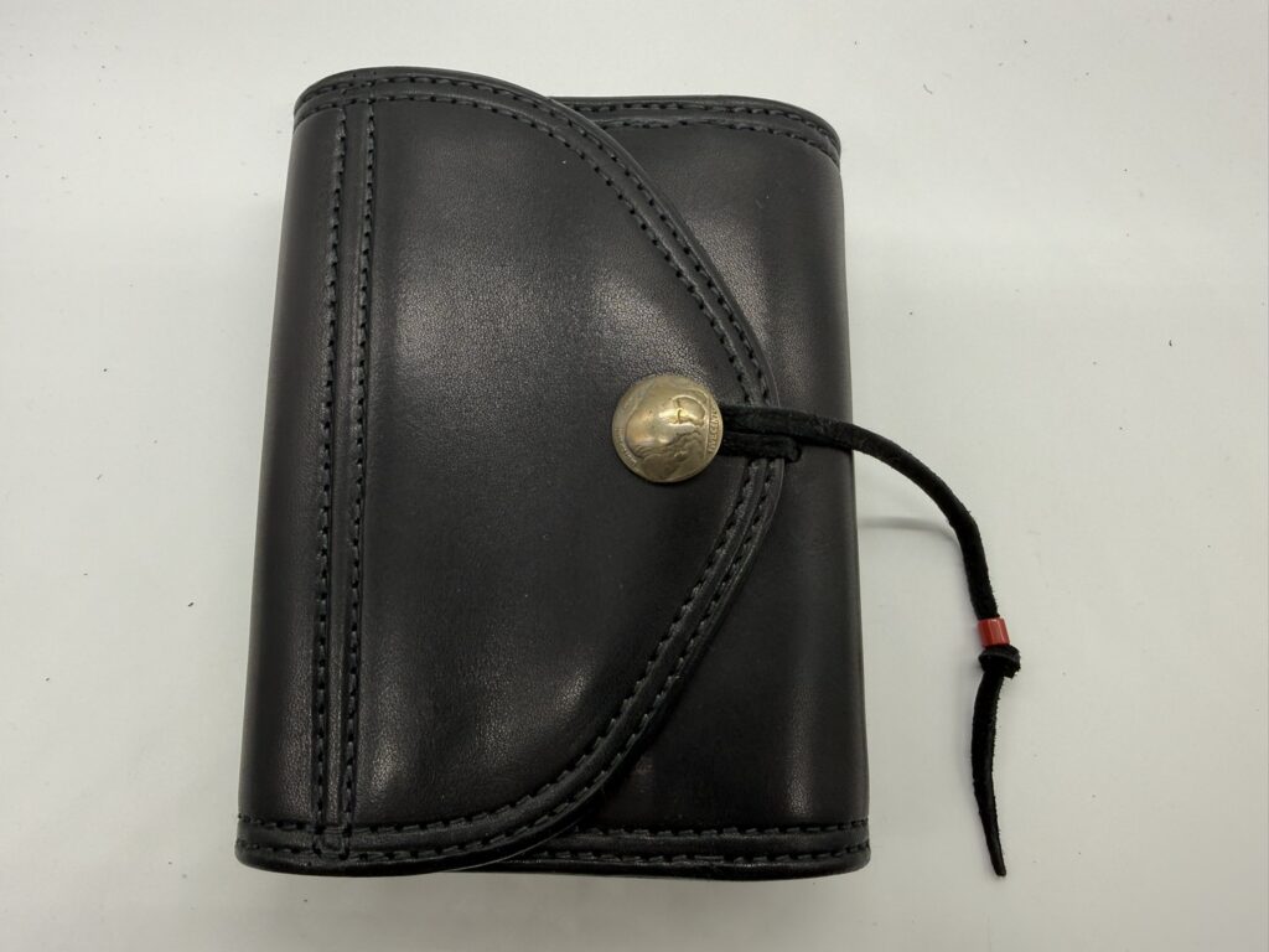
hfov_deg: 71.6
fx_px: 880
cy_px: 476
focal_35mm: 24
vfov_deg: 56.8
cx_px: 634
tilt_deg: -75.0
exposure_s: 1/99
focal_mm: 2.22
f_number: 2.2
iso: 40
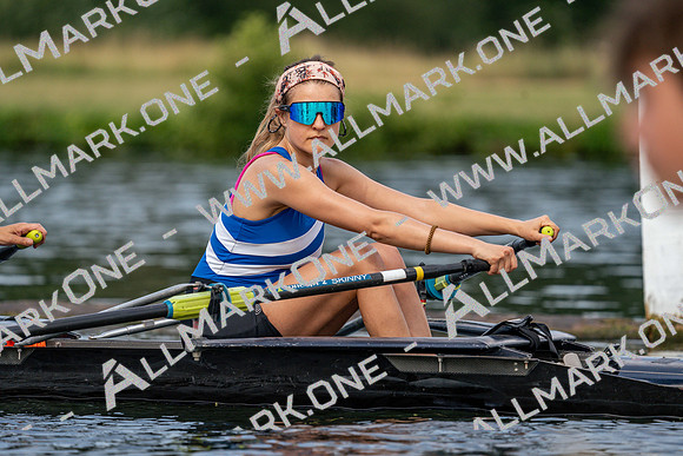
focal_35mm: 407
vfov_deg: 3.4
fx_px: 7723
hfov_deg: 5.1
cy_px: 228
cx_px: 342
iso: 500
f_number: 6.3
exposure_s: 1/1600
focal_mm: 407
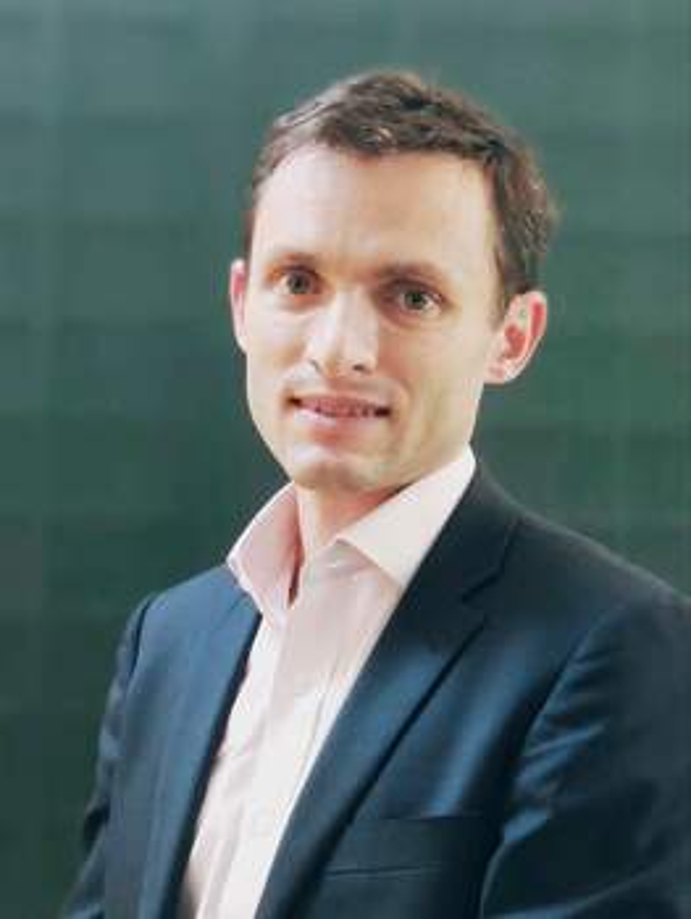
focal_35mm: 31
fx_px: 824
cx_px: 346
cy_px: 460
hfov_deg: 45.5
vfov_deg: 58.3
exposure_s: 1/33
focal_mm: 6.22
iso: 2420
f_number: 2.2
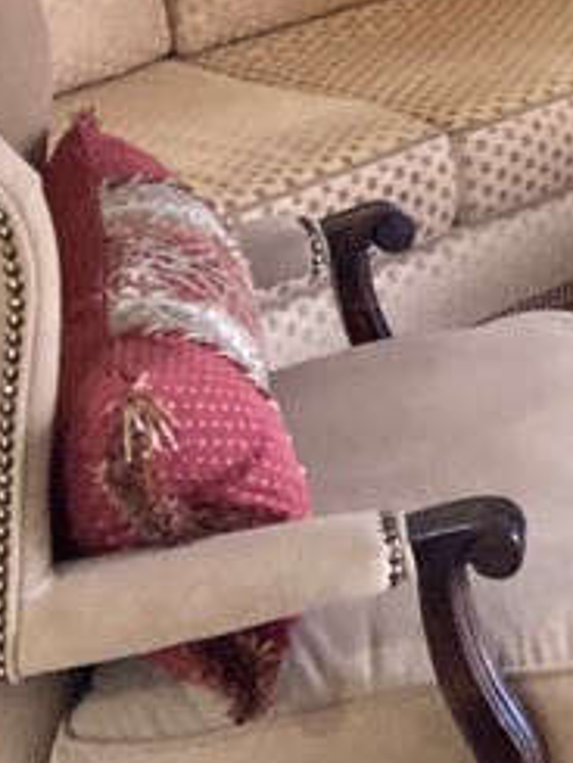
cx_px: 1049
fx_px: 2580
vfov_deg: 15.2
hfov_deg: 11.7
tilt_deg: -2.0
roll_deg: +0.9
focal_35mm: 117
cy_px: -486
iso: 250
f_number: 1.8
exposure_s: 1/40
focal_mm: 3.99
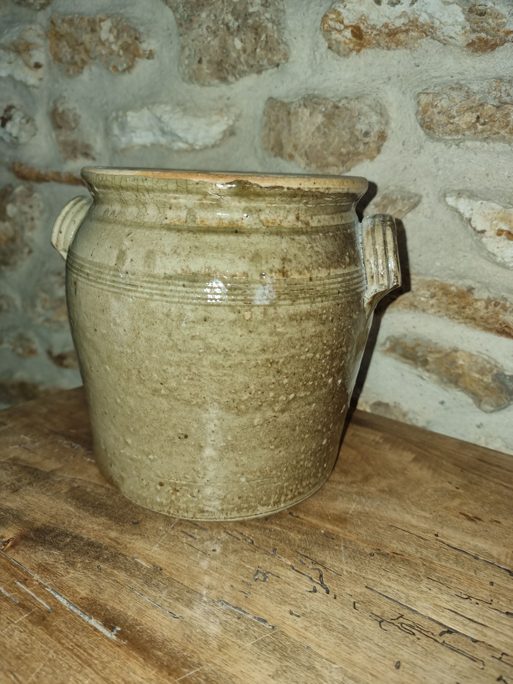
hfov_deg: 56.8
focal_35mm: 24
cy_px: 342
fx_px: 474
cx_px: 256
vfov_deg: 71.6
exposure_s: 1/60
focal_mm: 6.7
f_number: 1.8
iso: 82
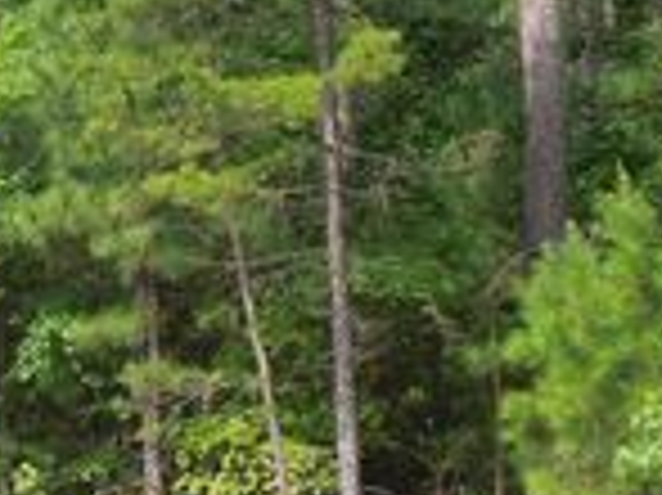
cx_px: -239
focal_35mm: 119
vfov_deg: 12.4
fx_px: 2274
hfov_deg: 15.6
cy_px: 182
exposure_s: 1/250
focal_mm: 6.3
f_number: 3.7
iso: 100
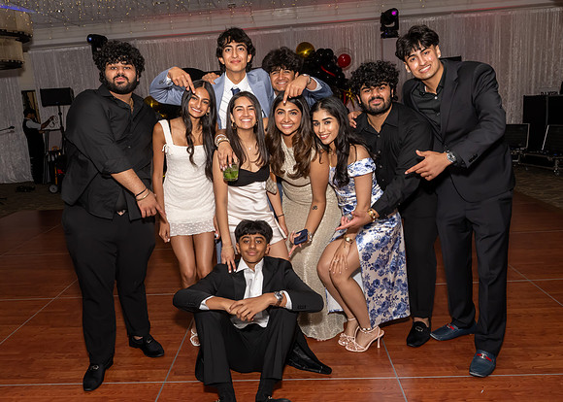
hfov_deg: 64.6
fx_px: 444
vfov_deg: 48.7
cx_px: 258
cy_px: 189
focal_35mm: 28
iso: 800
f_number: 9
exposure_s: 1/250
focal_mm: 17
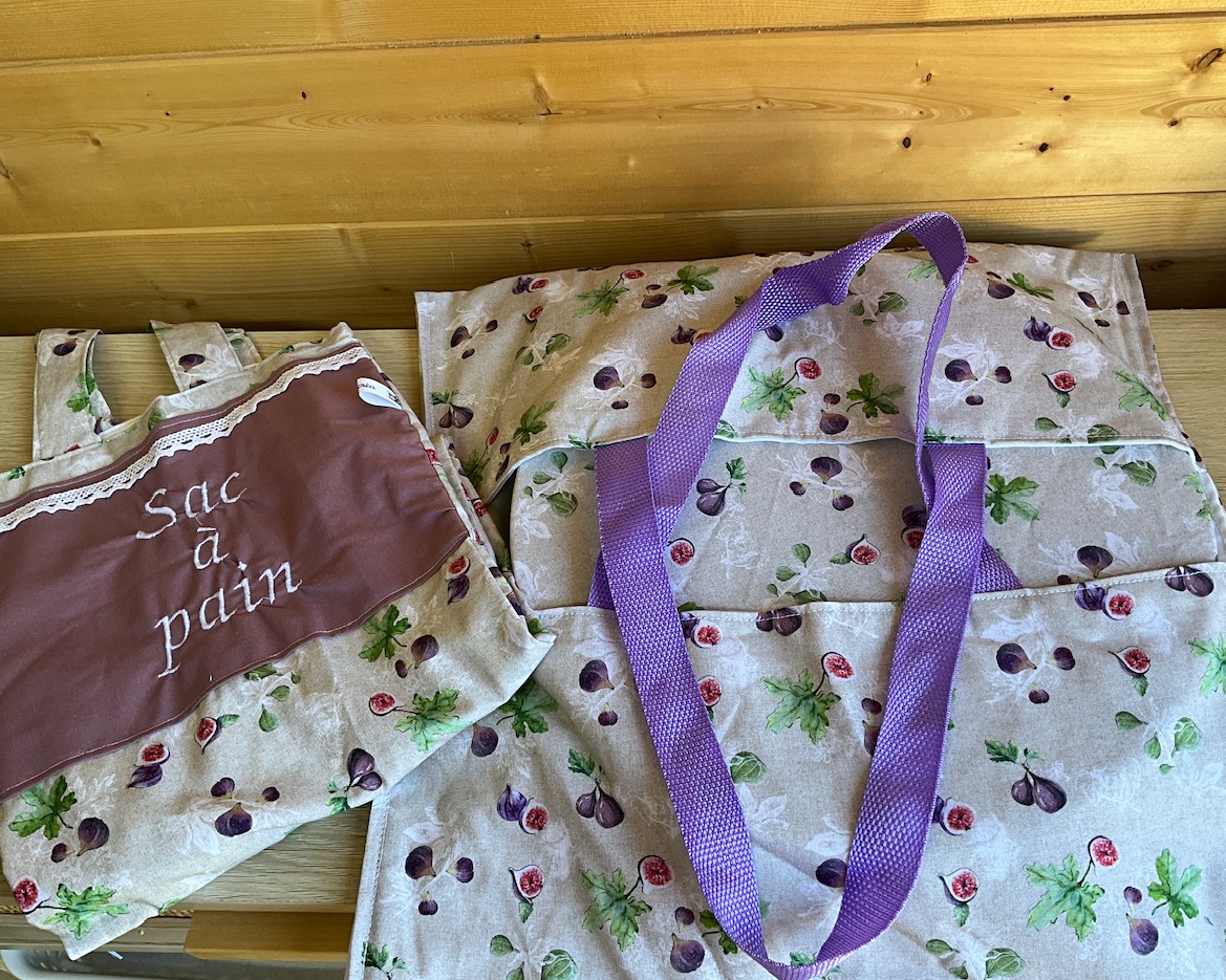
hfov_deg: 57.2
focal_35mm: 31
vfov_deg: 47.1
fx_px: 1125
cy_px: 492
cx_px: 608
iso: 32
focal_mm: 3
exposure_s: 1/100
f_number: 1.8
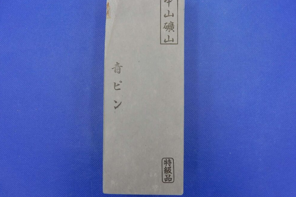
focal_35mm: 27
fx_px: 222
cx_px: 146
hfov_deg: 67.4
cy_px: 85
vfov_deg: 47.8
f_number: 3.7
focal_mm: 4.5
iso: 125
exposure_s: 1/80
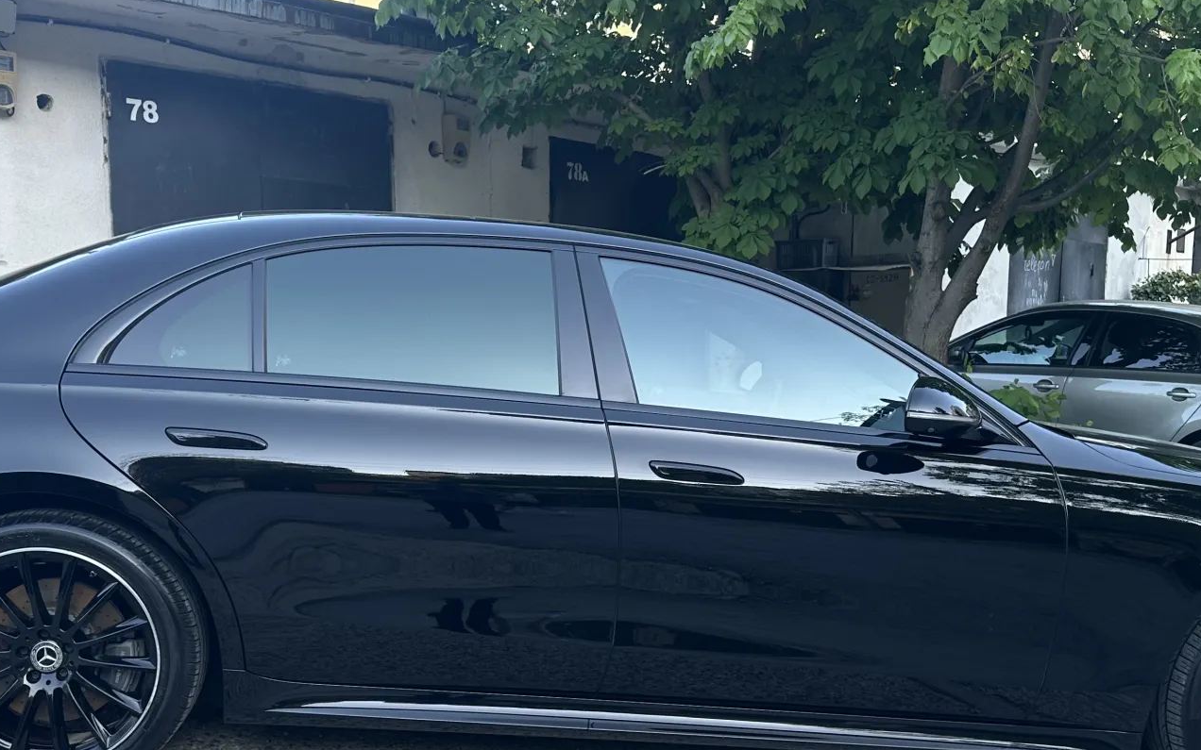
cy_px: 543
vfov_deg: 30.1
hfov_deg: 47.2
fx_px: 1375
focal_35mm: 42
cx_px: 570
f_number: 1.78
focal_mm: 6.86
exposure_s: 1/177
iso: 64
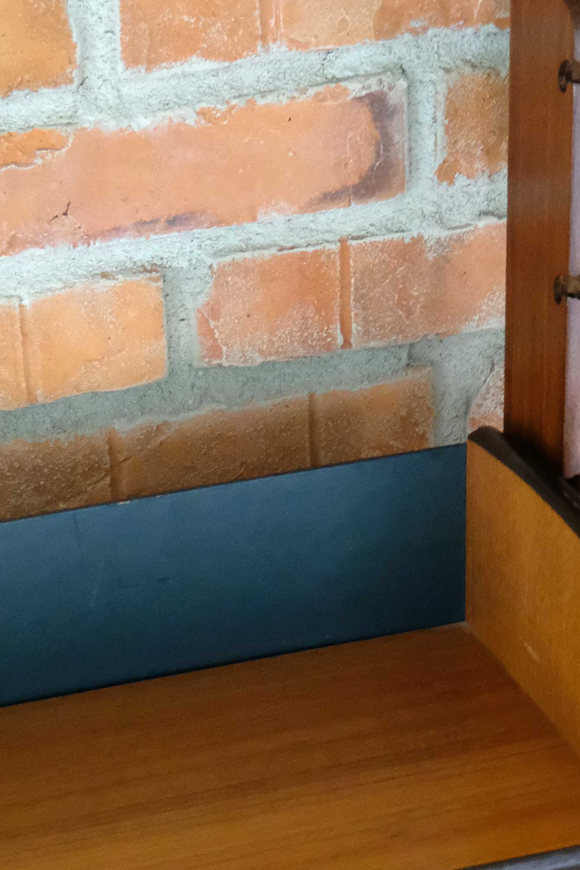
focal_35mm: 158
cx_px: 415
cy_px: 1181
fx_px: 3818
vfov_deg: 12.5
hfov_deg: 8.7
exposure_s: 1/125
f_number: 5.6
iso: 6400
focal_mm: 35
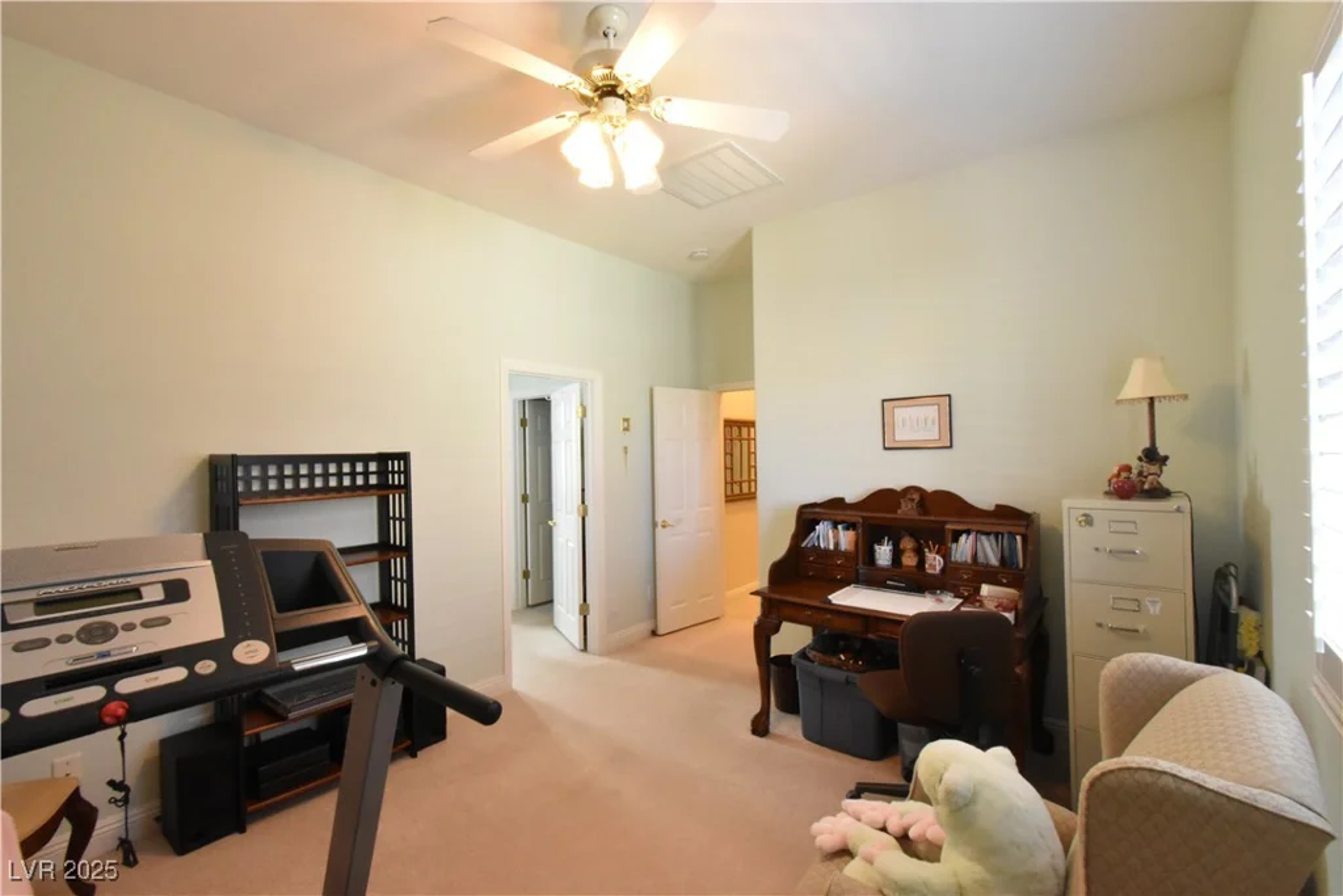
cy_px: 448
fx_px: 560
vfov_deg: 77.3
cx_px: 672
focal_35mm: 15
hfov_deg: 100.4
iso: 4000
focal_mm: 10
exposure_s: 1/6
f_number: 22
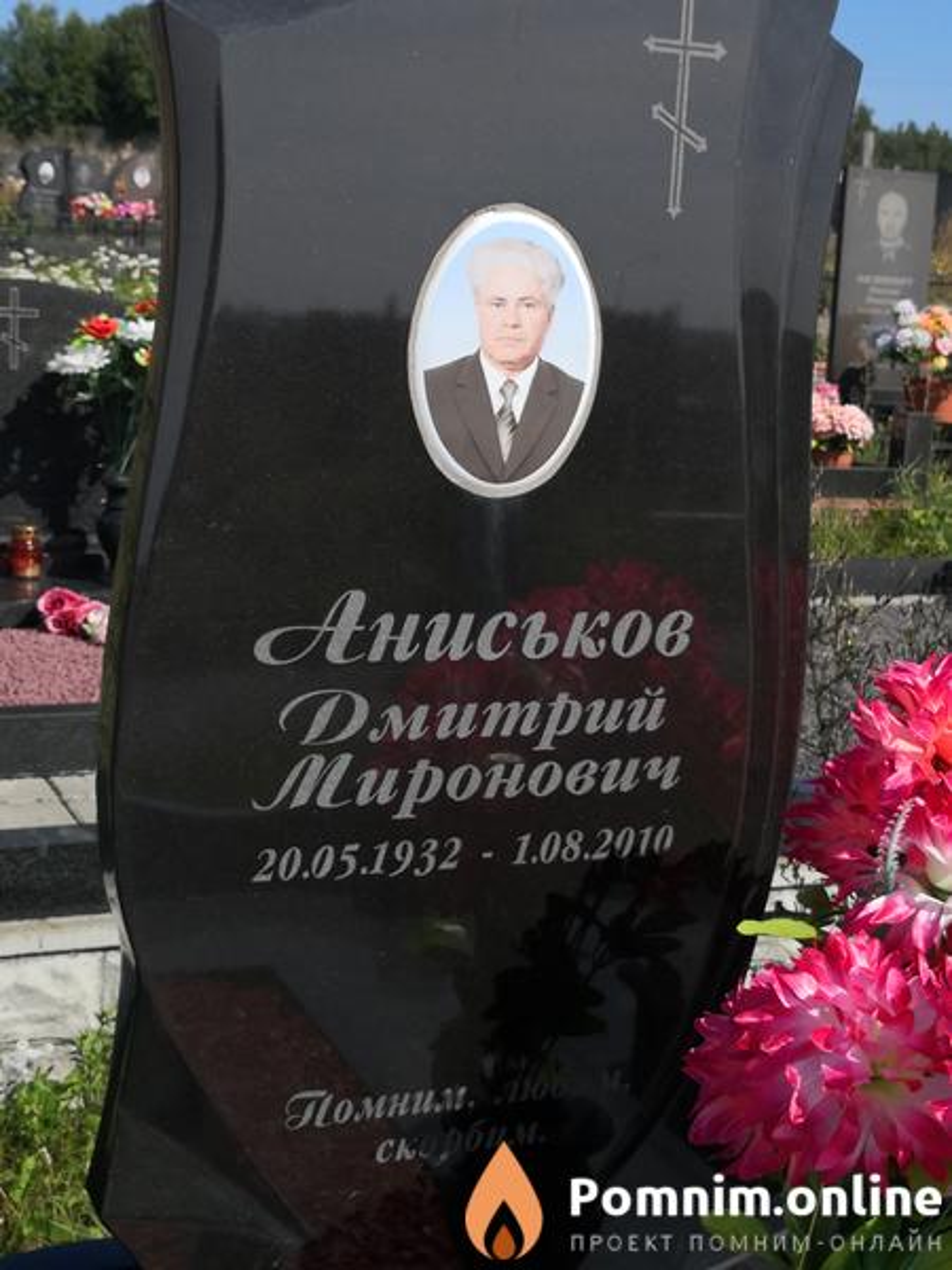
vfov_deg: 38.9
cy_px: 635
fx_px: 1797
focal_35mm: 49
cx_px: 476
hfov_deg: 29.7
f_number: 1.6
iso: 50
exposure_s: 1/3247
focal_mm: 3.95
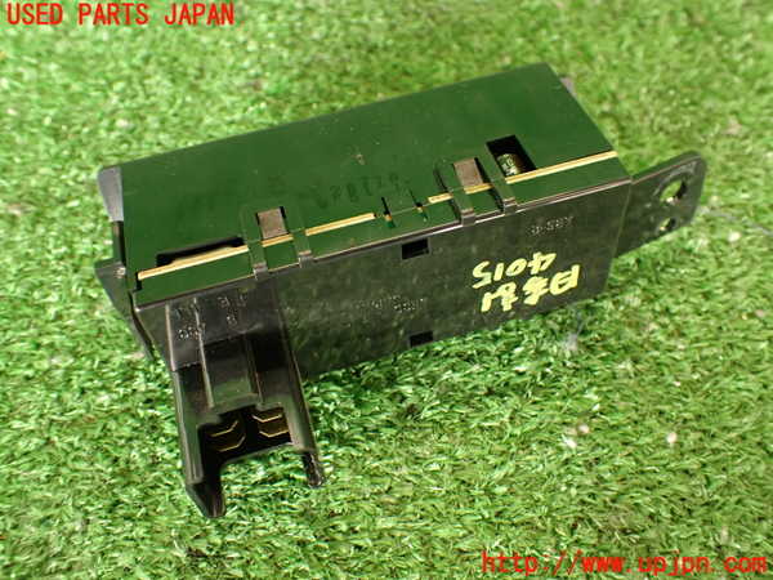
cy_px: 290
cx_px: 386
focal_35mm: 32
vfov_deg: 44.2
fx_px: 715
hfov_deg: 56.8
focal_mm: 5.79
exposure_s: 1/30
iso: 250
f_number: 2.4
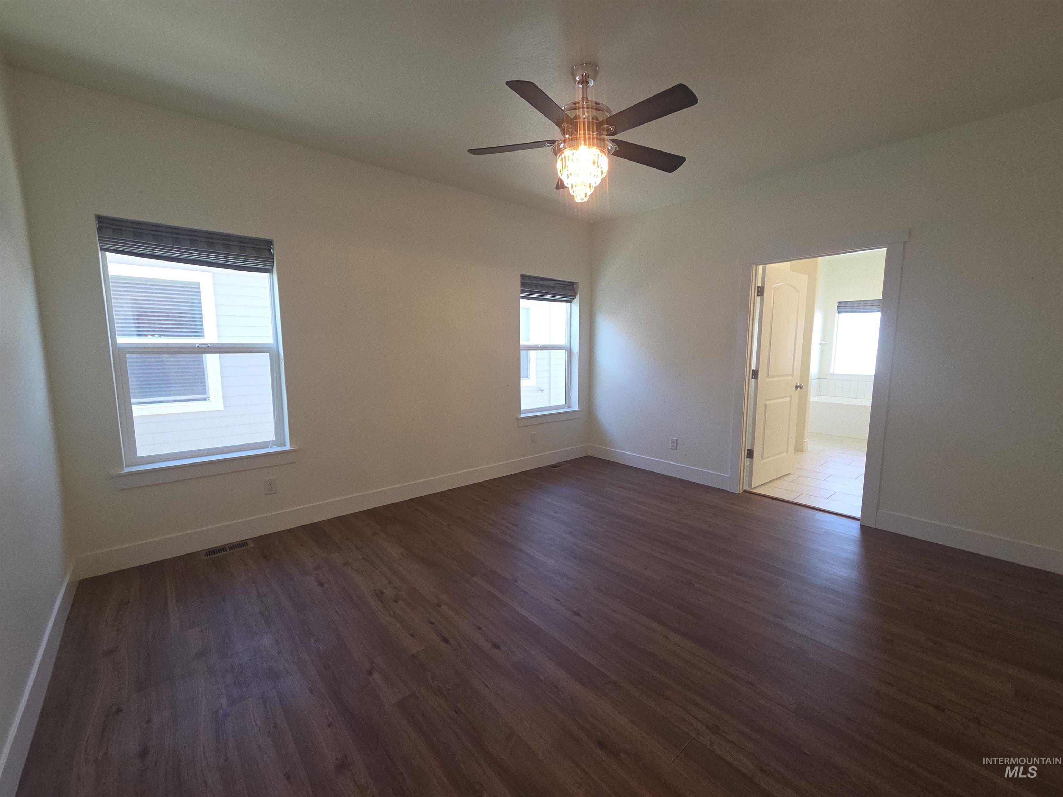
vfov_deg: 89.9
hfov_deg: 106.2
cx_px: 532
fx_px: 399
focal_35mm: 13
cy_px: 398
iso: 100
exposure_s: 1/60
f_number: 2.2
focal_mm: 2.2
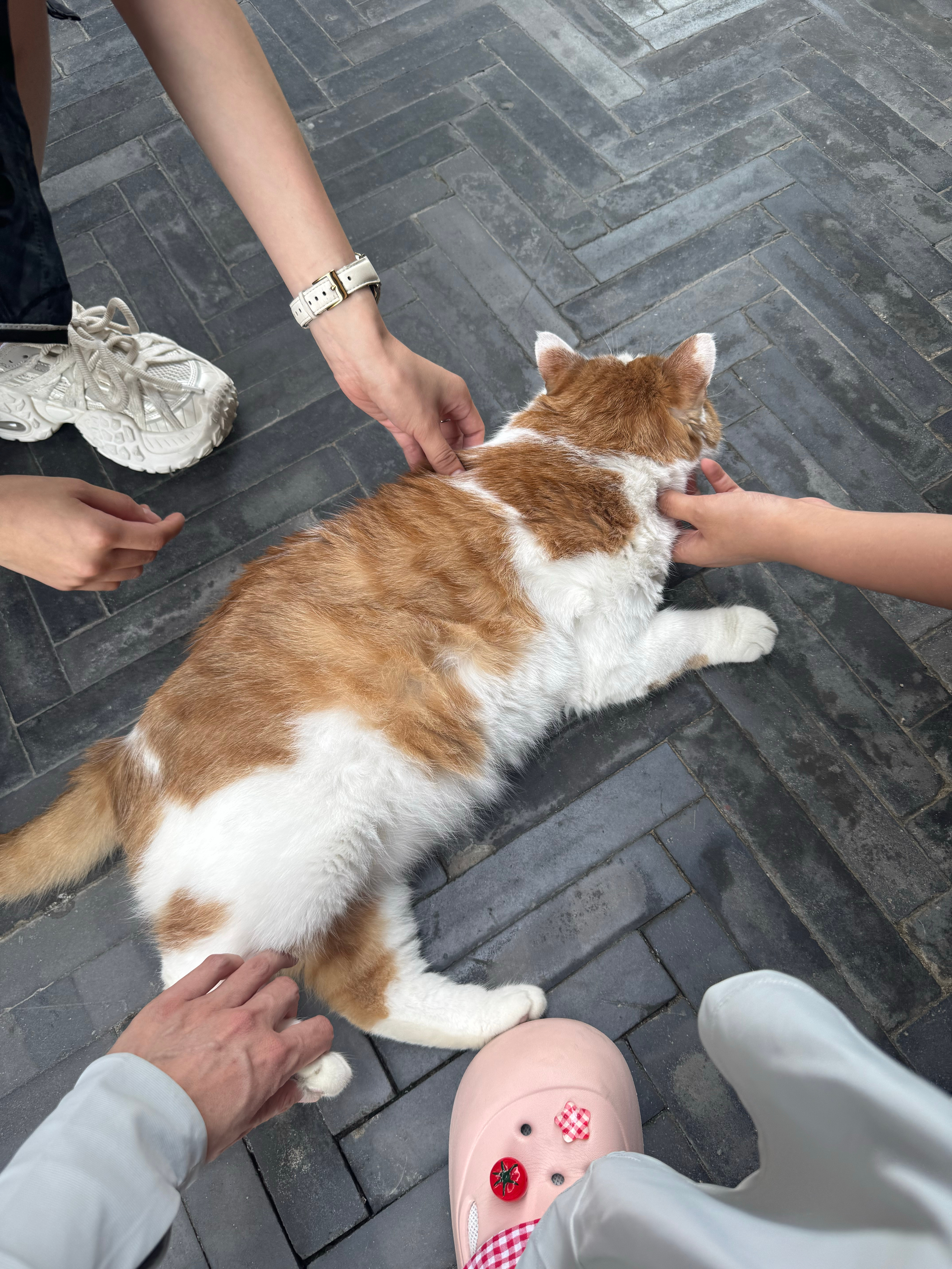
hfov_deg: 56.8
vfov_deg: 71.6
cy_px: 634
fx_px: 880
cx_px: 476
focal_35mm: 24
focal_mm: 6.76
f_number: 1.78
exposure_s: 1/153
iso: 64
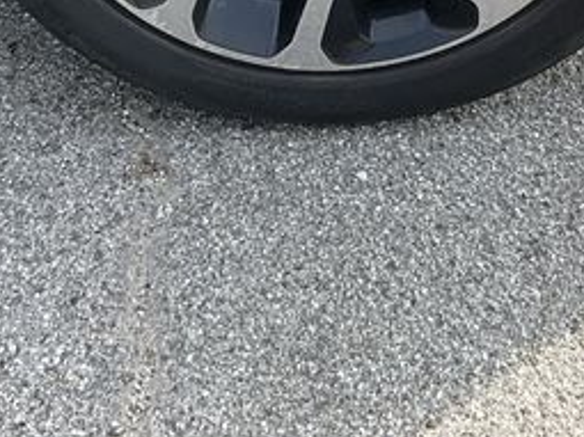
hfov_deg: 21.5
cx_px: 266
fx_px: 1535
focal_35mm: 91
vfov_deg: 15.0
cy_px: -233
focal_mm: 3
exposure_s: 1/719
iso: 25
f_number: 1.8
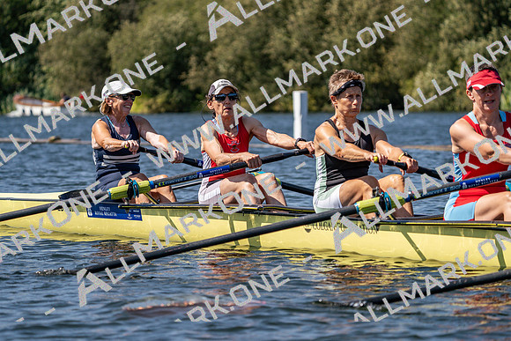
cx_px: 256
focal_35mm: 200
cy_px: 170
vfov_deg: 6.9
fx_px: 2839
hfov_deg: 10.3
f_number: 5.6
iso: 250
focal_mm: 200
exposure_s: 1/2000
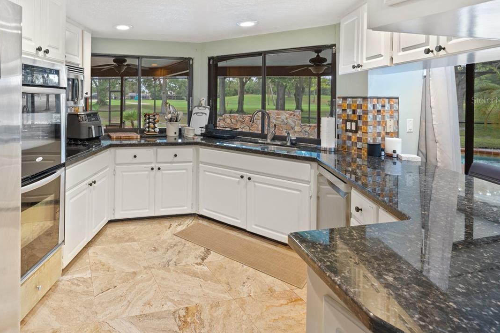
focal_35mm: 21
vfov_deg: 57.6
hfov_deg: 76.5
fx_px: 292
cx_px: 138
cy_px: 100
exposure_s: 1/1.67
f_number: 6.3
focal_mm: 14
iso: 250
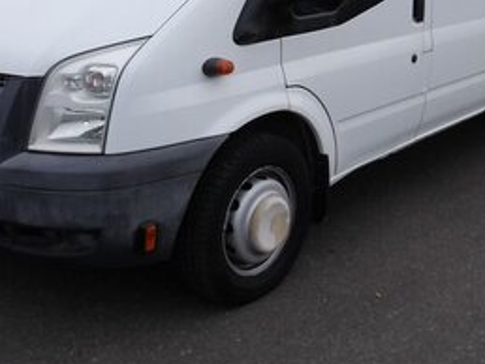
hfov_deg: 37.4
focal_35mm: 51
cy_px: 43
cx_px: 263
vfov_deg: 27.7
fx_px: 715
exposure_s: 1/175
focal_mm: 4.9
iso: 100
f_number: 3
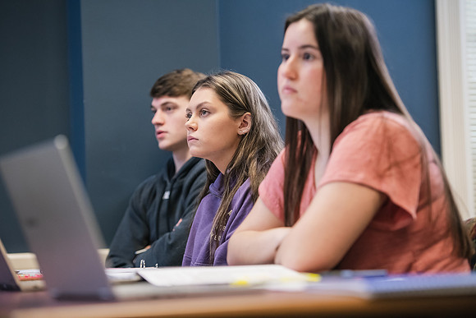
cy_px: 159
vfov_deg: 12.2
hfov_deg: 18.3
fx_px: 1481
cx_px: 238
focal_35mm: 112
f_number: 3.2
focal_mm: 112
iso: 1600
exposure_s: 1/200
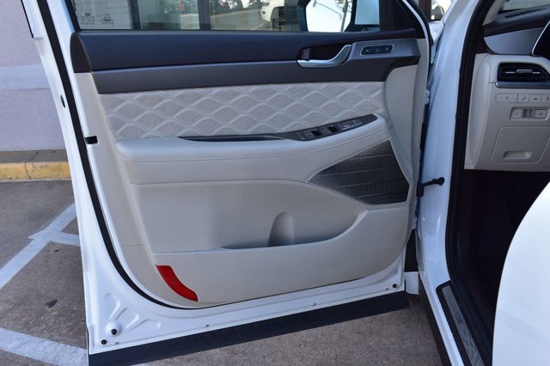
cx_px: 275
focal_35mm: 36
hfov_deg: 53.2
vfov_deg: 36.8
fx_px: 550
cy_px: 183
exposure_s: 1/160
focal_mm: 24
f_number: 9
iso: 400
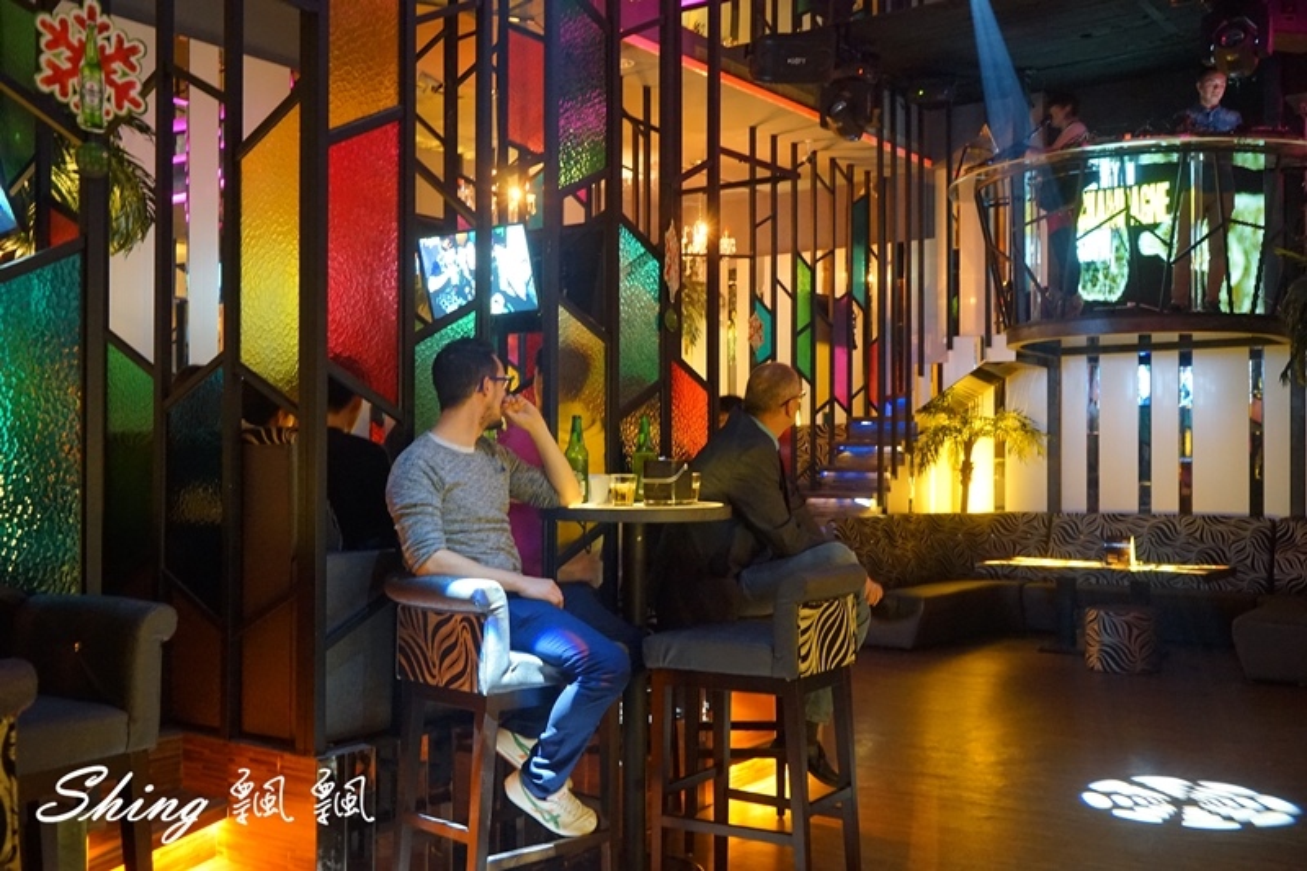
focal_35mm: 35
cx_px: 654
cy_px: 436
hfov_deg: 54.4
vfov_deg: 37.8
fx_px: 1270
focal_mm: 35
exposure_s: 1/5
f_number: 5
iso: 3200
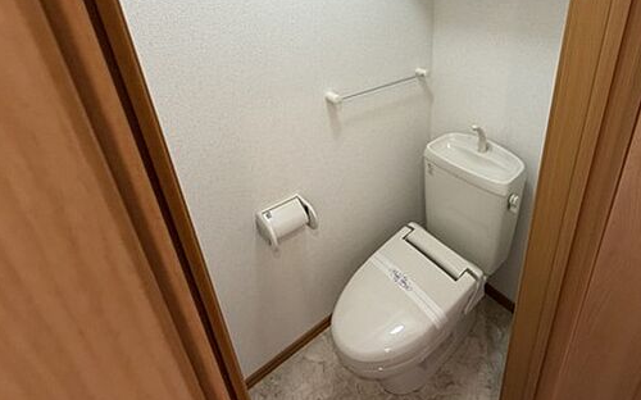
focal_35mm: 19
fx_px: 332
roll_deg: +1.1
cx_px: 405
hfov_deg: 86.1
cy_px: 106
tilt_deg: -23.2
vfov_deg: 59.3
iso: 320
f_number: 2.2
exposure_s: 1/60
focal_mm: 2.22
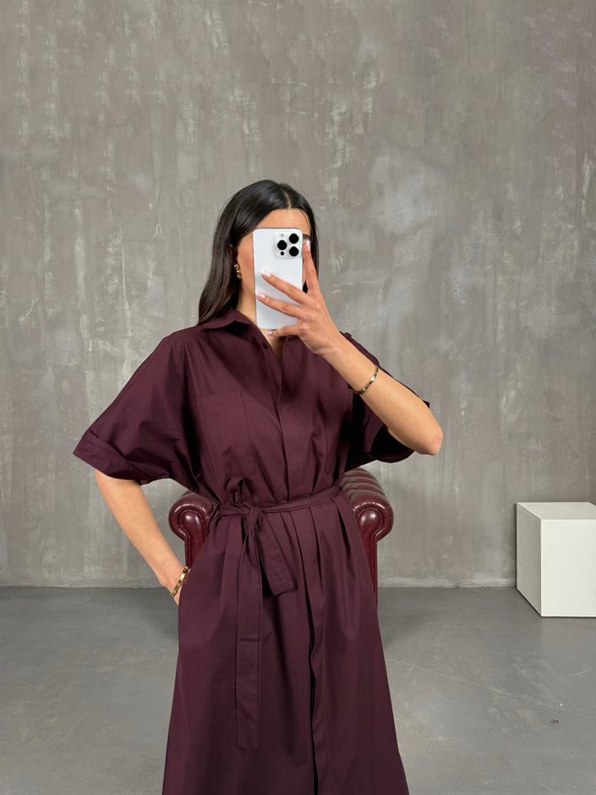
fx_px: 551
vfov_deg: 71.6
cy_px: 398
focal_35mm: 24
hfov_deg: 56.8
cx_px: 298
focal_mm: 6.76
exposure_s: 1/121
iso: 125
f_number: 1.78
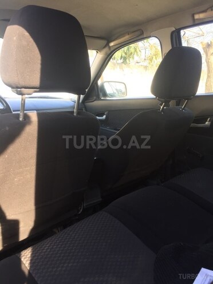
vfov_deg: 61.7
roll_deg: +5.3
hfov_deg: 48.2
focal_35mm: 29
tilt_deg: -8.9
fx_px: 238
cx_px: 106
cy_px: 142
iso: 50
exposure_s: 1/100
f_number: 2.2
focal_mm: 4.15
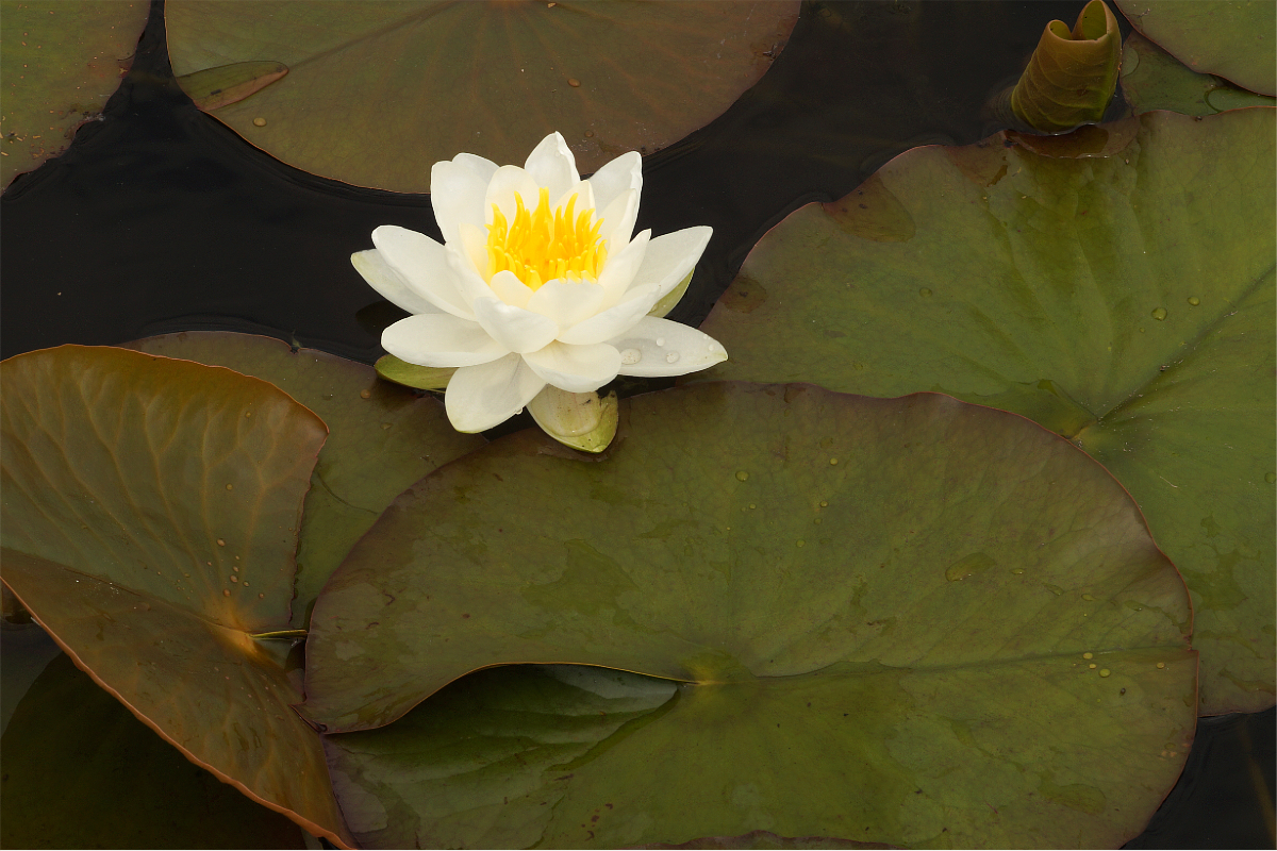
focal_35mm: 150
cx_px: 638
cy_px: 426
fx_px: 5320
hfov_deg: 13.7
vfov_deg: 9.1
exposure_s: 1/160
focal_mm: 100
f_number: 14
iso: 160
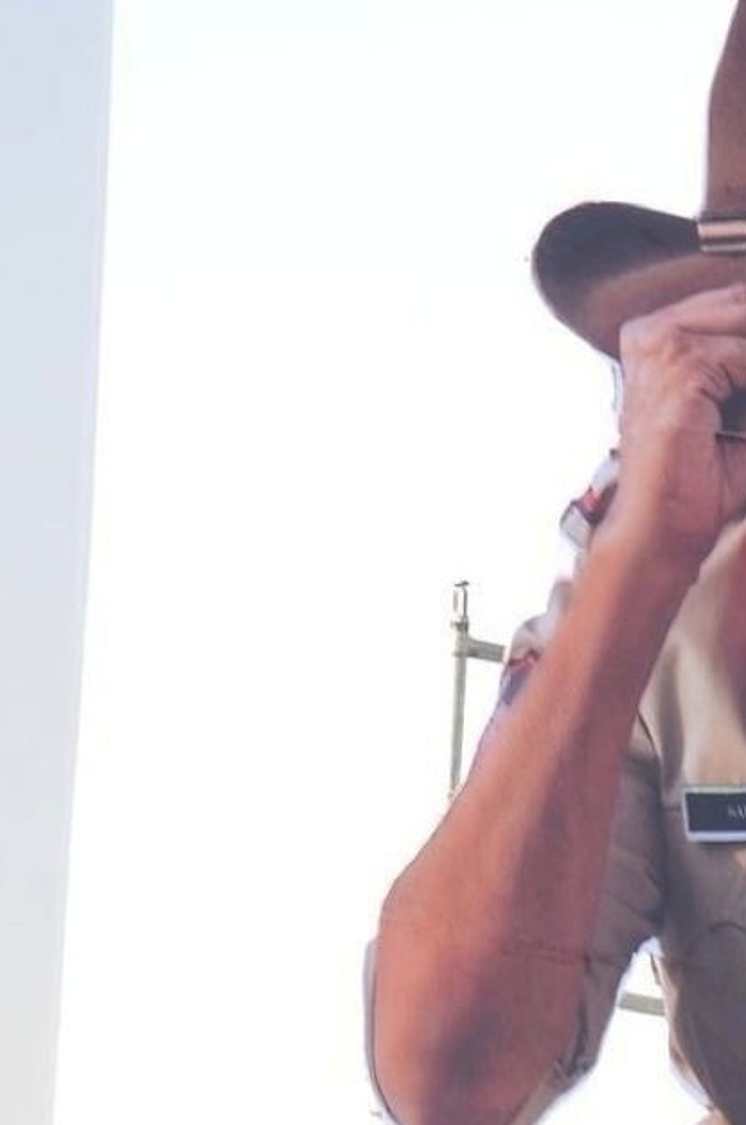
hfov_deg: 4.2
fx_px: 10155
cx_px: 958
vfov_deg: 6.3
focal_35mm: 325
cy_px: 1440
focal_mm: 75
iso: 250
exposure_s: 1/125
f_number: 7.1
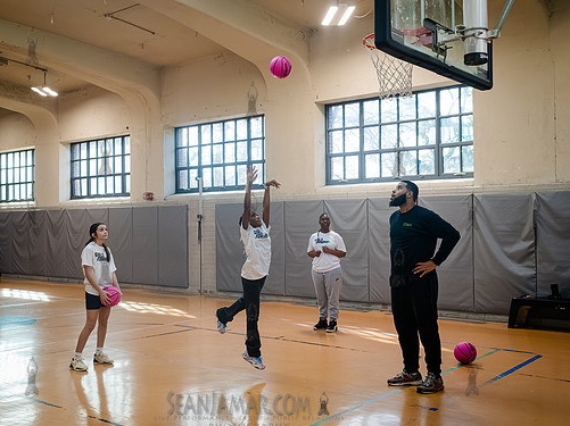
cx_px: 251
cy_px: 211
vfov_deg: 36.8
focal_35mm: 39
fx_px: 642
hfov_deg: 47.8
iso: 8000
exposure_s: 1/1000
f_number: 5.6
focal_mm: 35
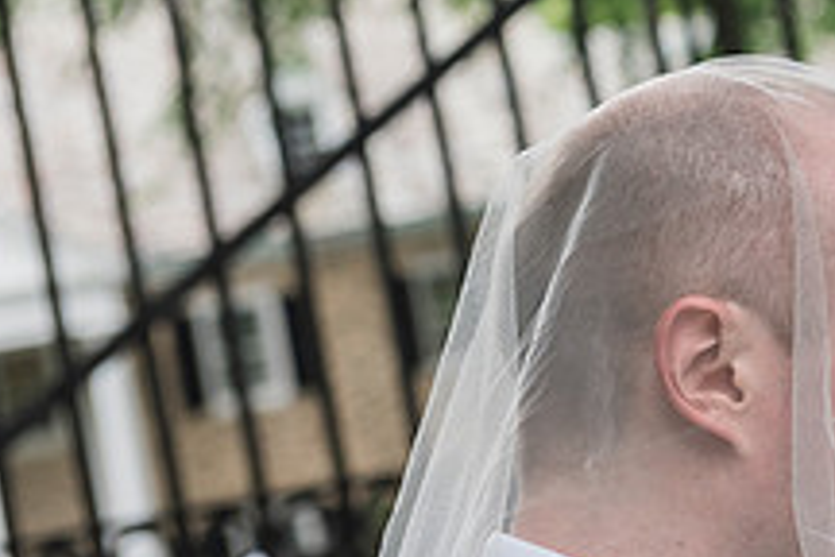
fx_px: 3618
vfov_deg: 8.8
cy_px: 176
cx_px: 966
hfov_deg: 12.9
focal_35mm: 156
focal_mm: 58
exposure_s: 1/500
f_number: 4
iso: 800
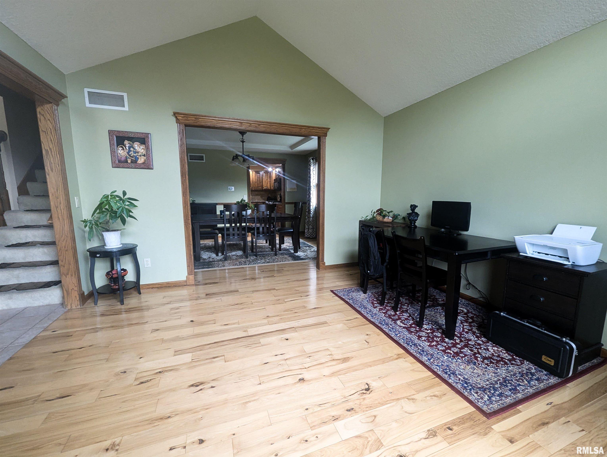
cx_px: 304
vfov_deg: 90.1
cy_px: 228
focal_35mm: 13
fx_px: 228
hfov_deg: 106.1
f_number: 2.2
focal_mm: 1.95
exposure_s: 1/25
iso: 114
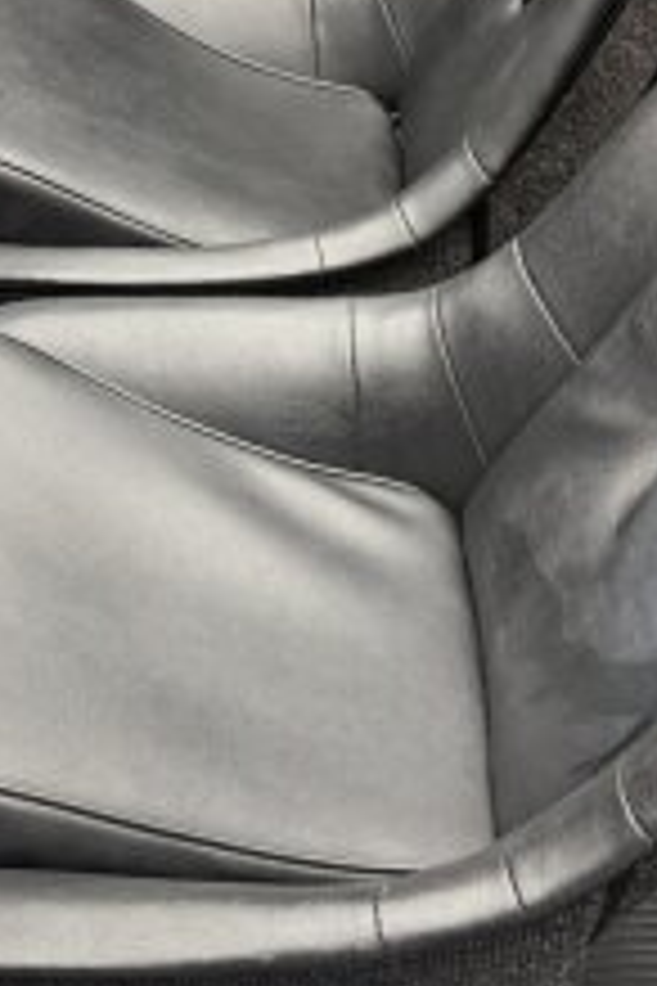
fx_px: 1998
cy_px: 509
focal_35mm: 73
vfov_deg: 27.7
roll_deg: +0.5
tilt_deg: -38.7
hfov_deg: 18.6
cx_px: 166
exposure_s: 1/49
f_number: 1.78
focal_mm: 6.76
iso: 400
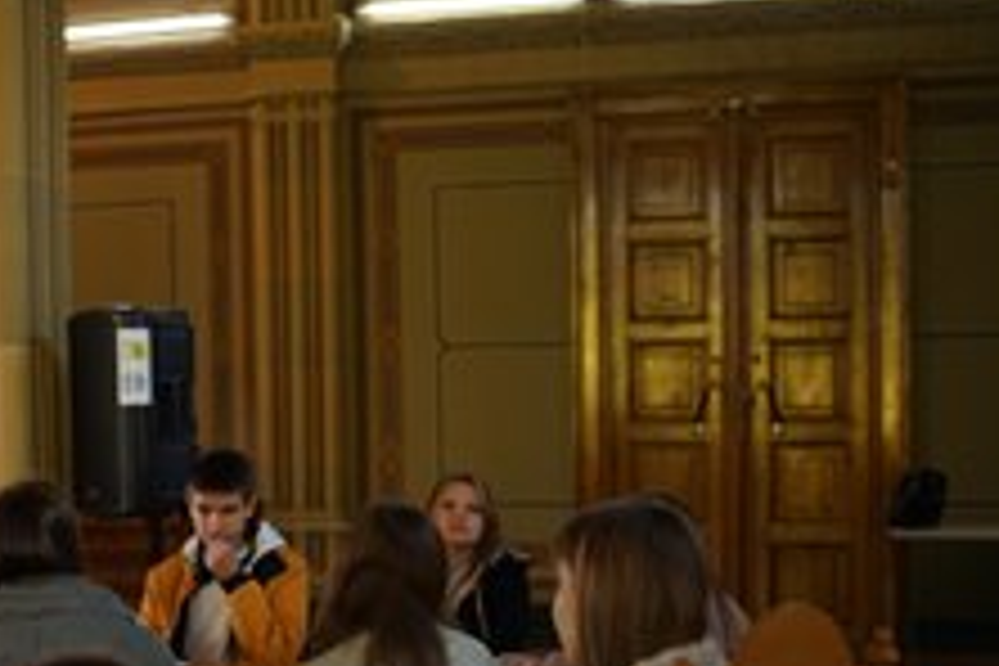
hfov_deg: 30.8
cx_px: 148
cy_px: 468
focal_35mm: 63
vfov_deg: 21.4
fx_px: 1748
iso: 800
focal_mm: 35
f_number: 1.4
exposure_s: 1/400
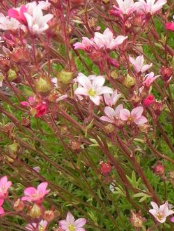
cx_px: 117
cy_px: 72
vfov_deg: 19.4
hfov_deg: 14.6
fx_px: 677
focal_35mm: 101
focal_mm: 8.2
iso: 200
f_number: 4
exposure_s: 1/160
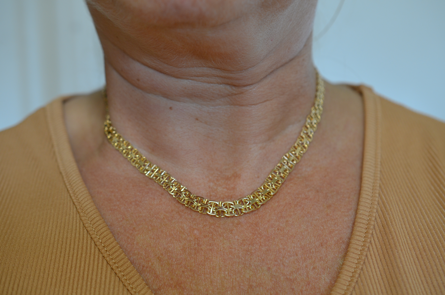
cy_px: 148
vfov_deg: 22.5
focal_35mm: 60
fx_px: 740
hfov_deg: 33.5
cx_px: 222
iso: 400
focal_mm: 40
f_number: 4.5
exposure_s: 1/80
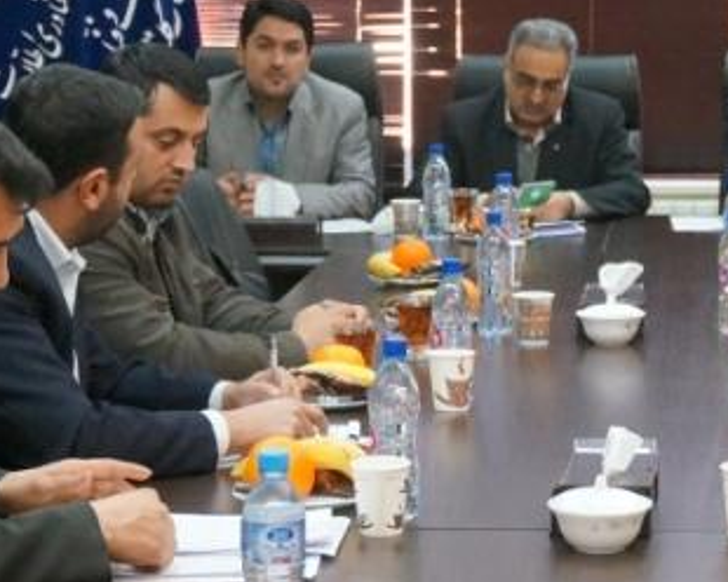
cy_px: -35
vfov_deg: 11.7
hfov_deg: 14.7
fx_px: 2801
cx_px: 550
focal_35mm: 130
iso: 3200
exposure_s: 1/80
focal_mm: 28
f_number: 4.5
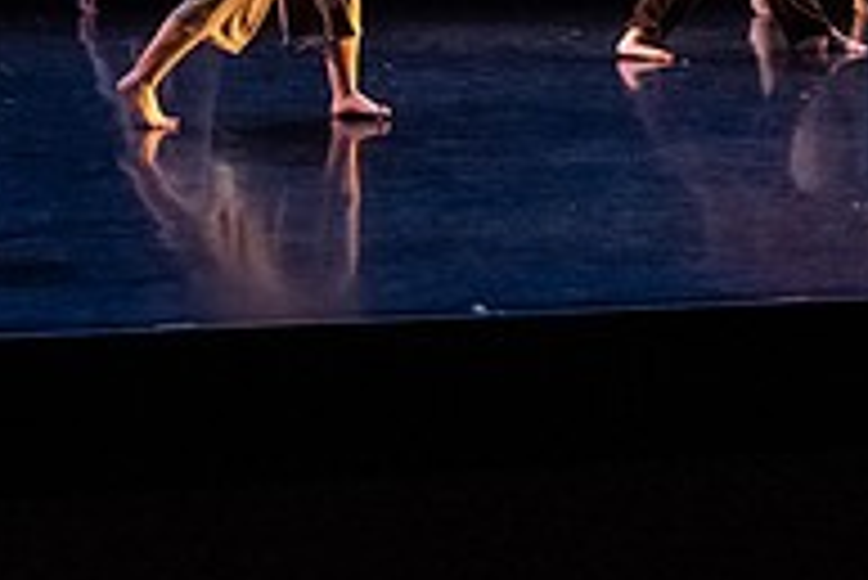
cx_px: 503
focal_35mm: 104
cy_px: -305
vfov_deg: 12.5
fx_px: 2509
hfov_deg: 19.6
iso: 4000
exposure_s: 1/400
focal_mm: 28
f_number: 4.5
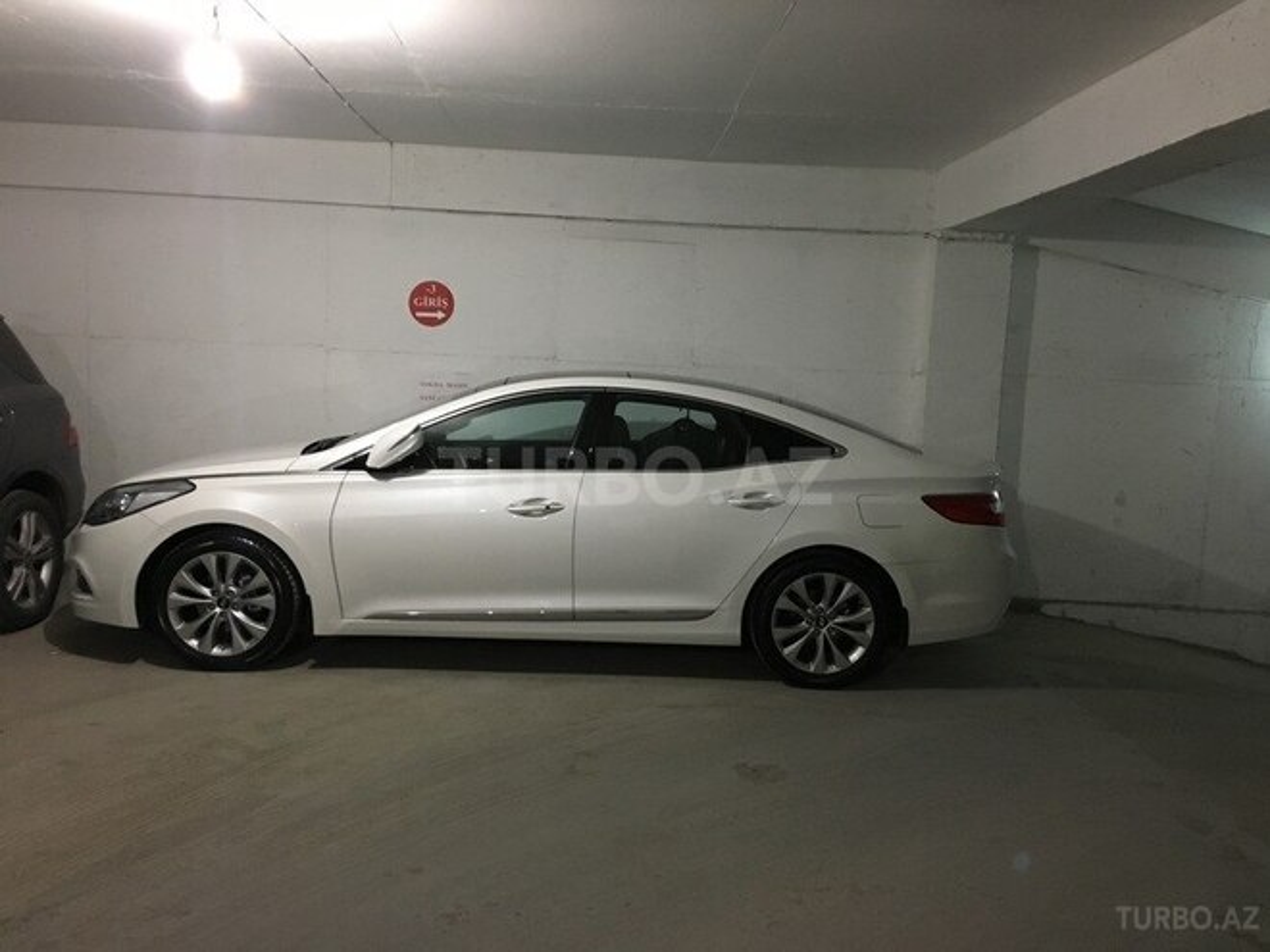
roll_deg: -2.4
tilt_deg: -5.5
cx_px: 635
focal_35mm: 29
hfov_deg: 61.7
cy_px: 476
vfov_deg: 48.2
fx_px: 1064
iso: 400
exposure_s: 1/17
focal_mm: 4.15
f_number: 2.2
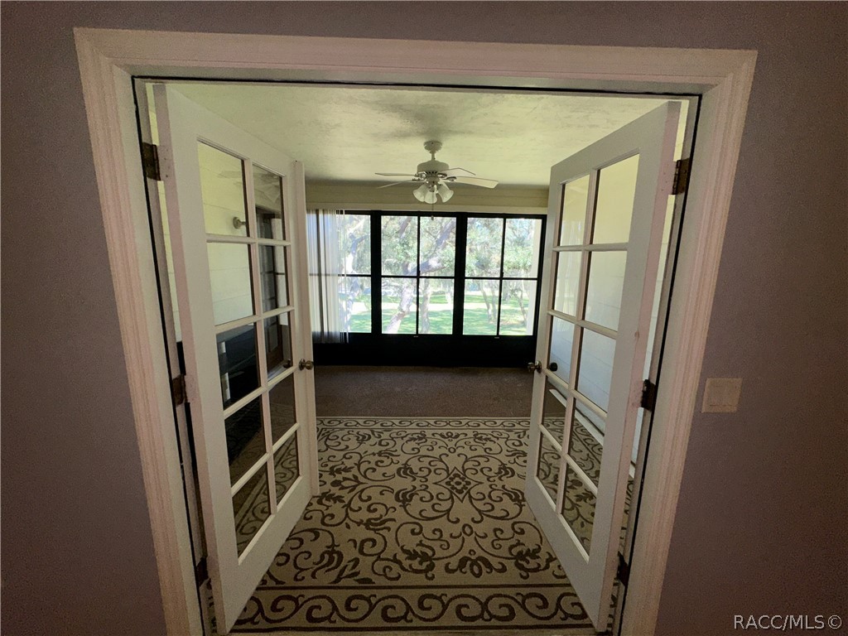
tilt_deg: -10.6
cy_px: 318
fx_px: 343
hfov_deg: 102.1
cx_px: 424
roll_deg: -0.6
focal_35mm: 14
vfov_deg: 85.7
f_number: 2.2
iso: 32
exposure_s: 1/122
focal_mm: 2.22
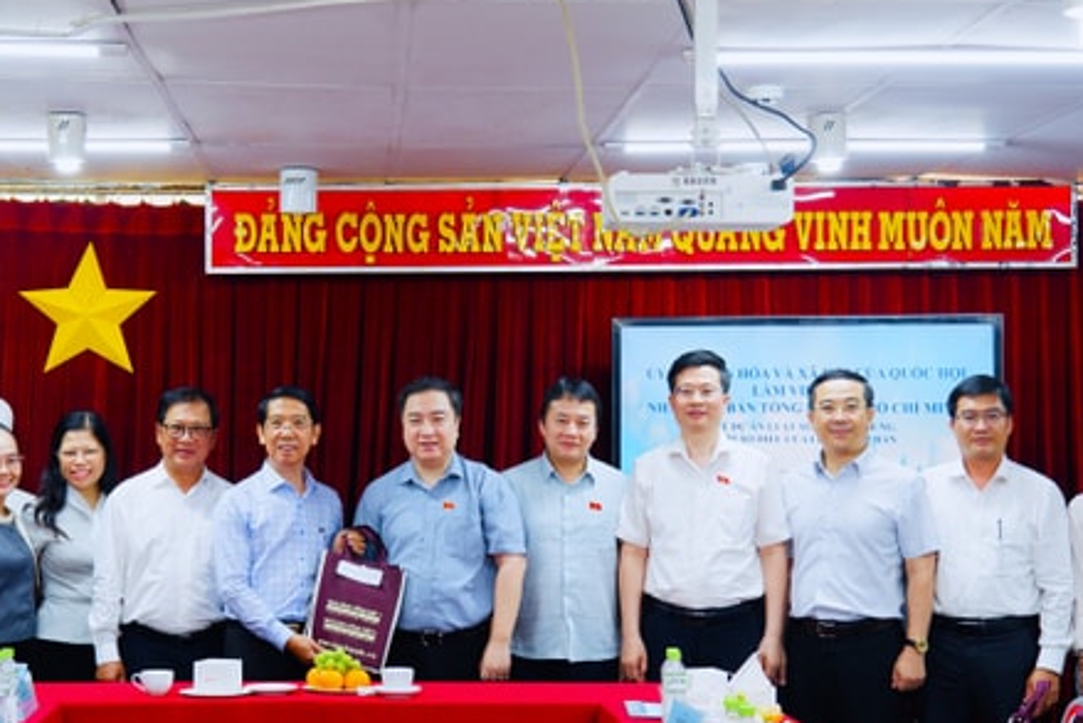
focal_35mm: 59
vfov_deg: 23.0
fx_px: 1775
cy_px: 370
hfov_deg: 33.8
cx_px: 439
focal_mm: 32.5
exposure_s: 1/50
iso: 500
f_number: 4
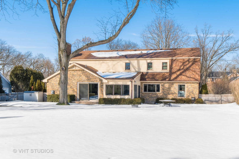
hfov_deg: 53.1
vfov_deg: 36.9
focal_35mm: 36
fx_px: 239
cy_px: 80
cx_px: 120
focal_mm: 24
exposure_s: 1/100
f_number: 14
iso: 200
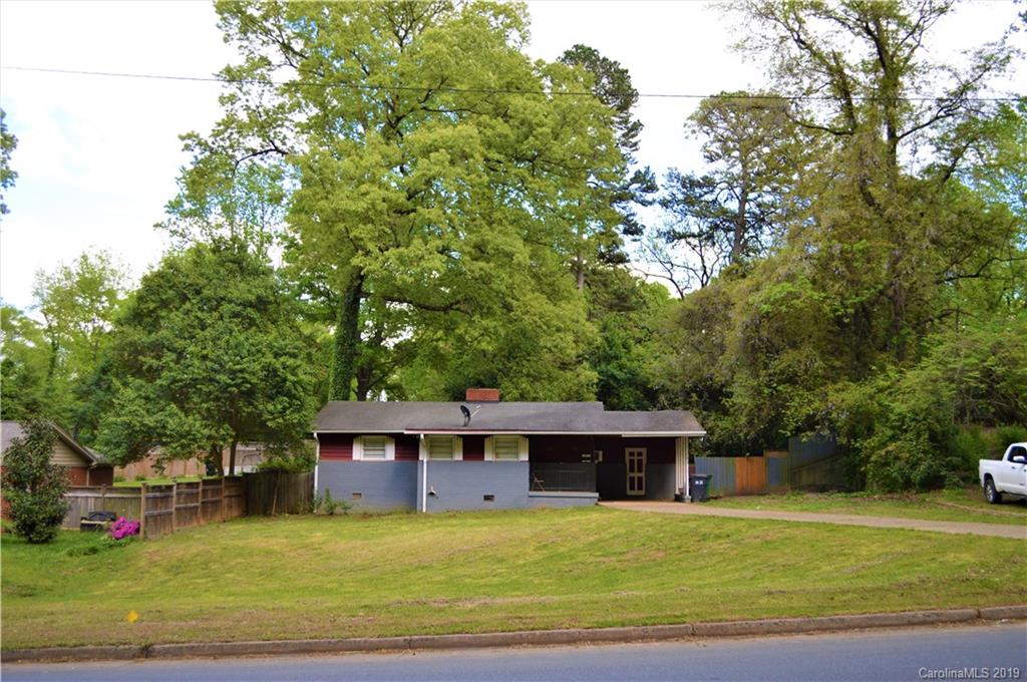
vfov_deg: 39.9
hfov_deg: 57.3
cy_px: 341
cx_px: 514
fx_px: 940
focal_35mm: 33
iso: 100
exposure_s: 1/200
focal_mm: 22
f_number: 4
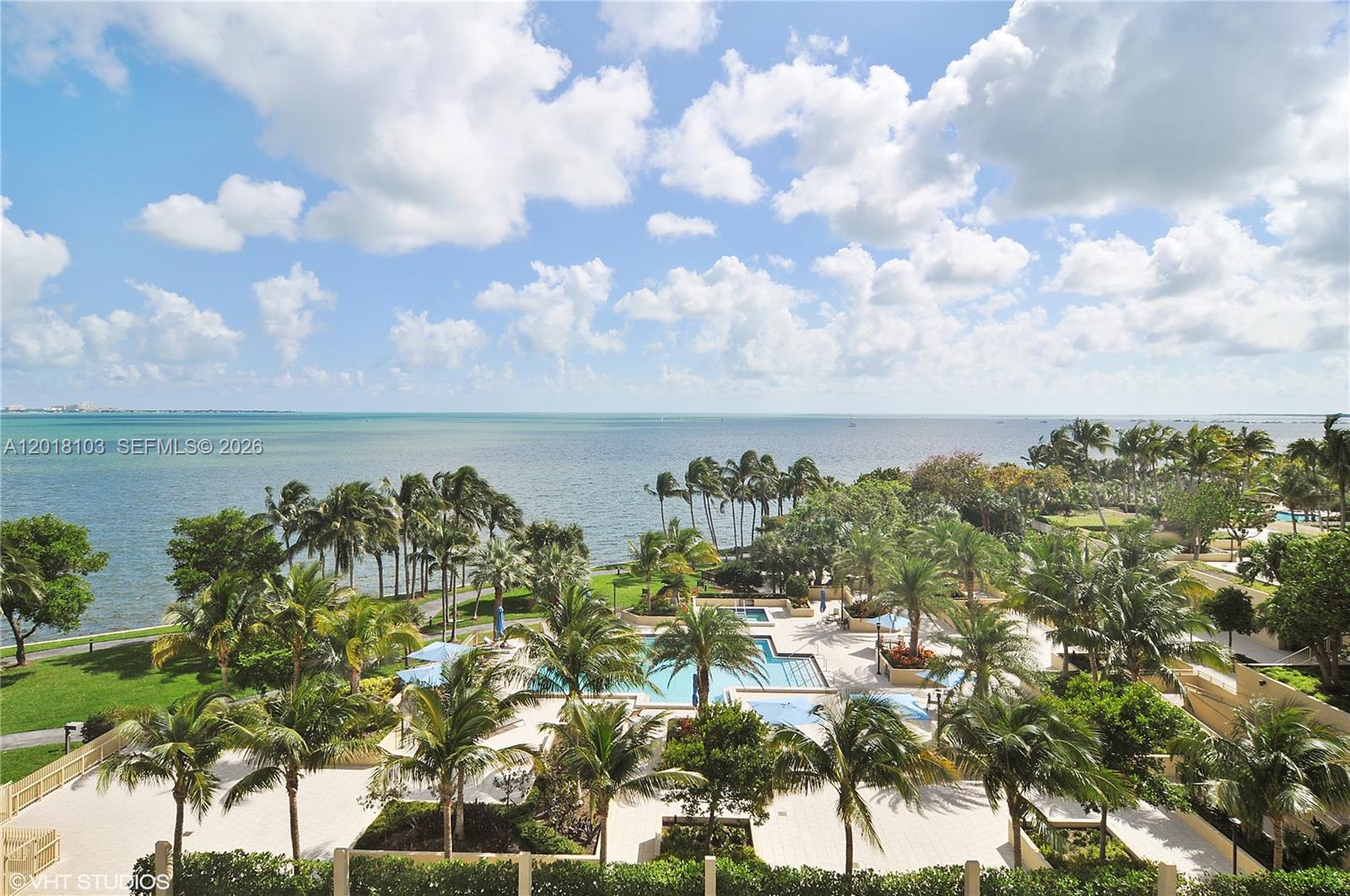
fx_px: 674
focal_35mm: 18
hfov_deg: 90.1
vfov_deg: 67.2
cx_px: 675
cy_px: 448
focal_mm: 12
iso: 200
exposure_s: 1/640
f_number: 8
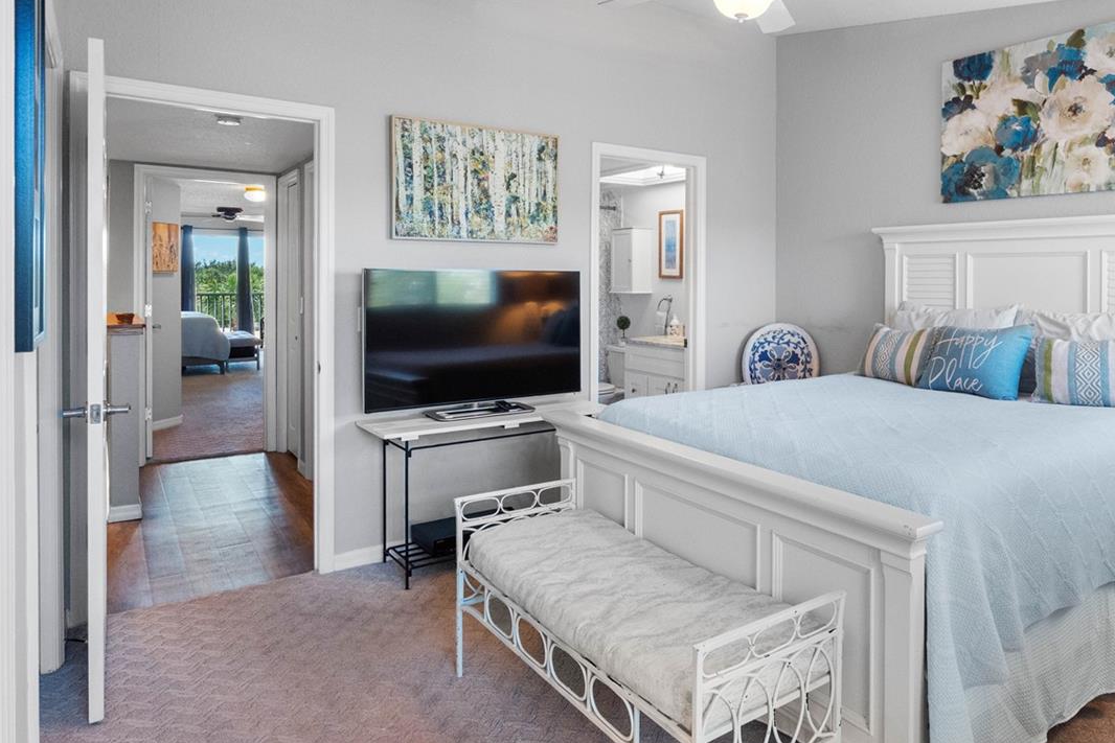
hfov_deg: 73.0
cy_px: 273
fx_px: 743
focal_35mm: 24
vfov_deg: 52.5
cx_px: 663
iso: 1600
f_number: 11
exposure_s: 1/125
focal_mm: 16
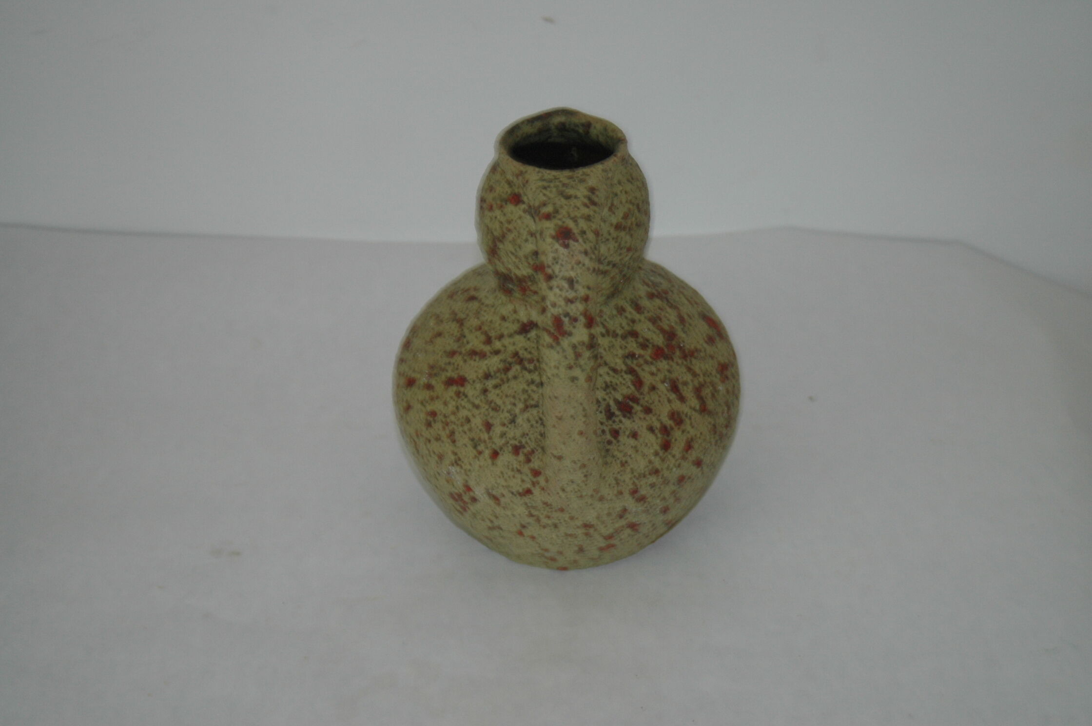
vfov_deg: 22.6
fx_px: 1818
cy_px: 363
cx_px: 546
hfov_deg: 33.4
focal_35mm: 60
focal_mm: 40
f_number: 4
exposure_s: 1/13
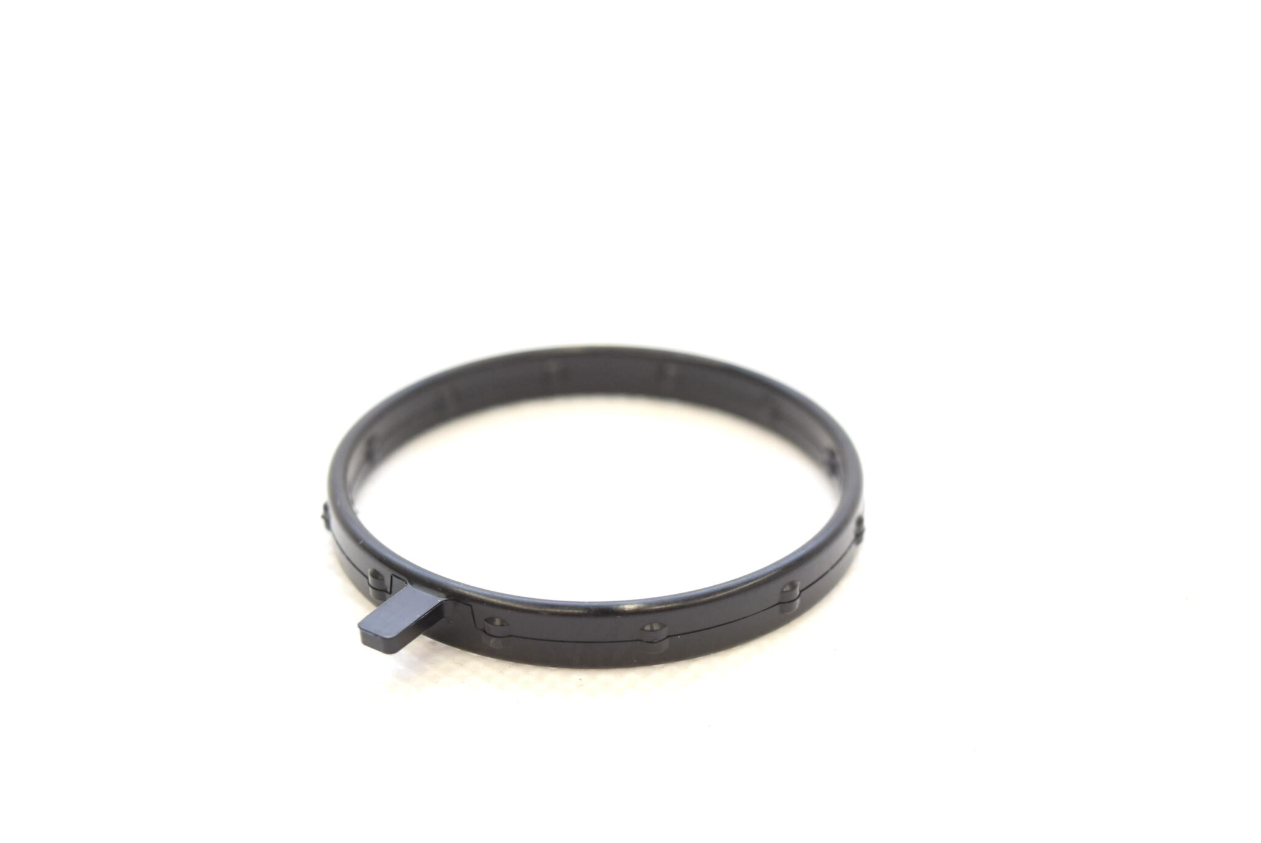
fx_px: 2103
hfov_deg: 33.4
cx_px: 630
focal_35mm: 60
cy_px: 422
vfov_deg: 22.7
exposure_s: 1/160
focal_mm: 40
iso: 400
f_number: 6.3
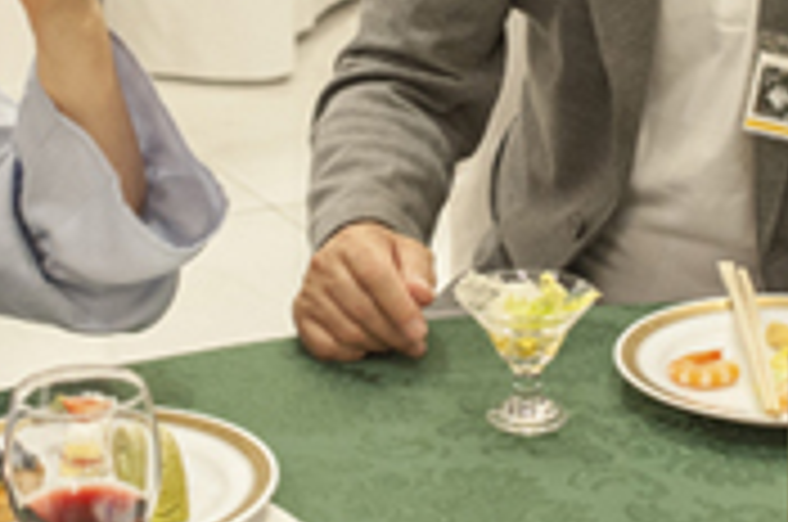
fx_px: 2797
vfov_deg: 10.5
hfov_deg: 16.0
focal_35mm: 128
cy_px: -81
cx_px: 500
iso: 1250
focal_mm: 35
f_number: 5.6
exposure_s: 1/100
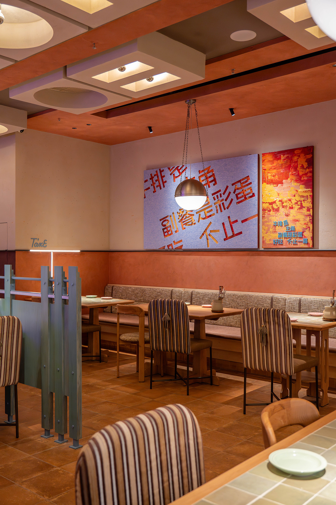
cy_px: 252
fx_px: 490
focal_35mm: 35
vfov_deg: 54.4
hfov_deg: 37.9
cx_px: 168
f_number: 5.6
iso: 1600
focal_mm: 35
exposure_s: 1/50
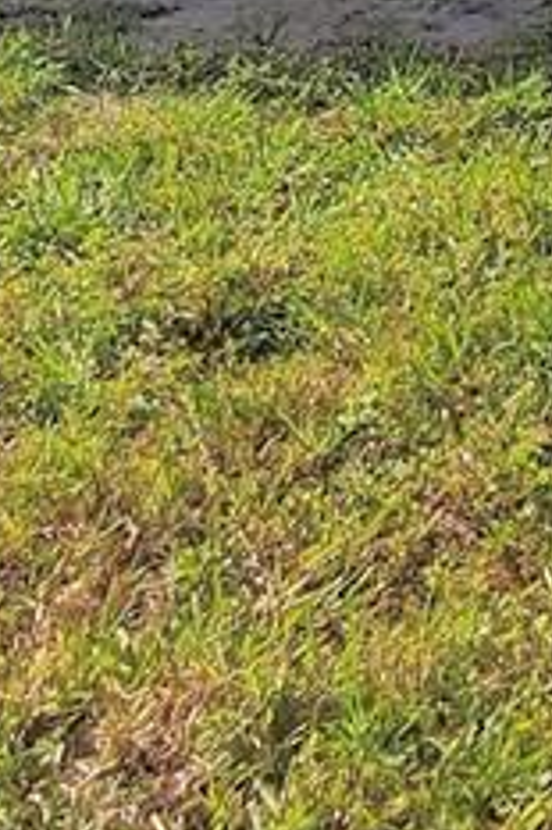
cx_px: 687
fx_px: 2142
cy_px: -730
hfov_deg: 14.2
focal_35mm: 93
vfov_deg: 17.2
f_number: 2.2
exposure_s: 1/2128
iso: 64
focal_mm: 2.2
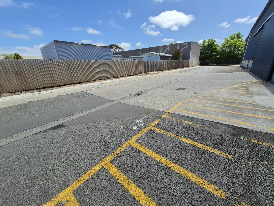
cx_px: 137
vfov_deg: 89.9
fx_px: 103
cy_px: 103
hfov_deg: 106.2
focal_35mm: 13
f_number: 2.2
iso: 50
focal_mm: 1.74
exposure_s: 1/2264
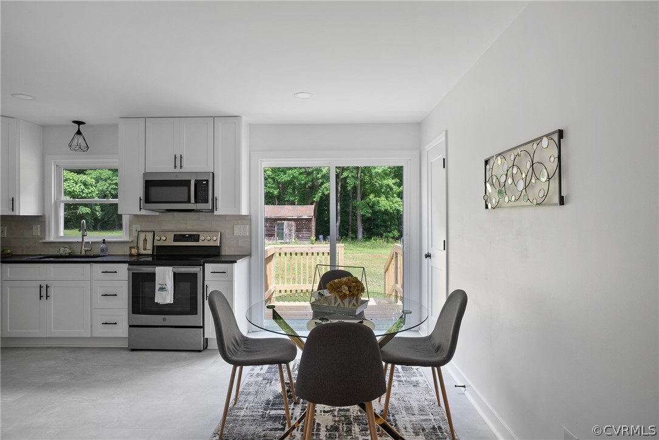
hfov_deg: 86.9
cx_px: 330
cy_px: 220
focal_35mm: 19
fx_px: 348
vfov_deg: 64.6
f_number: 8
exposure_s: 1/10
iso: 800
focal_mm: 19
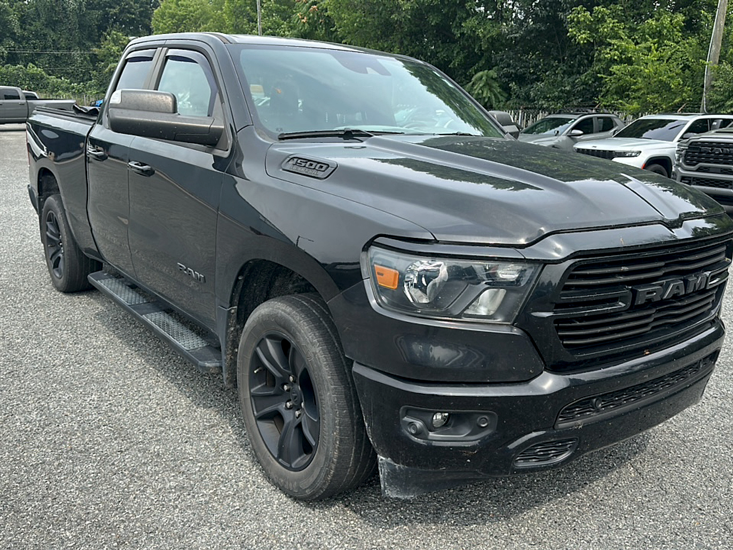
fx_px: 529
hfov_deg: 69.4
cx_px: 366
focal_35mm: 25
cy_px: 275
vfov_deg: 54.9
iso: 80
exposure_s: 1/1645
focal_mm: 6.86
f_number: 1.78
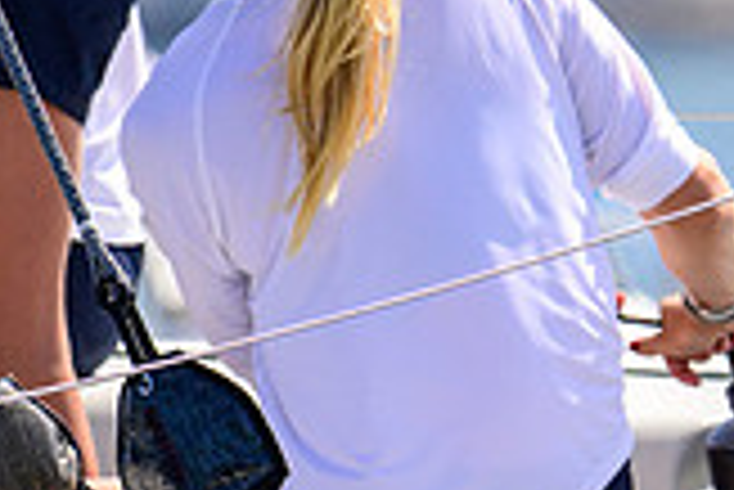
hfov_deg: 1.0
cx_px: 1157
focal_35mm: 2131
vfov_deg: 0.6
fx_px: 43486
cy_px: 778
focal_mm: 400
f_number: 4.5
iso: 250
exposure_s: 1/2500
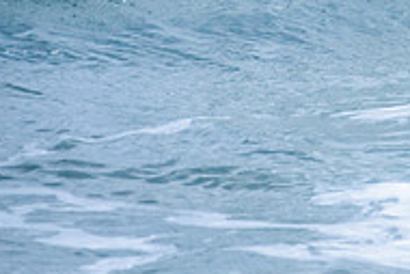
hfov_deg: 1.3
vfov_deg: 0.9
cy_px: -124
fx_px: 17506
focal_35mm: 1536
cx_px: 596
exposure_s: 1/1000
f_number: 5.6
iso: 450
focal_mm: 500
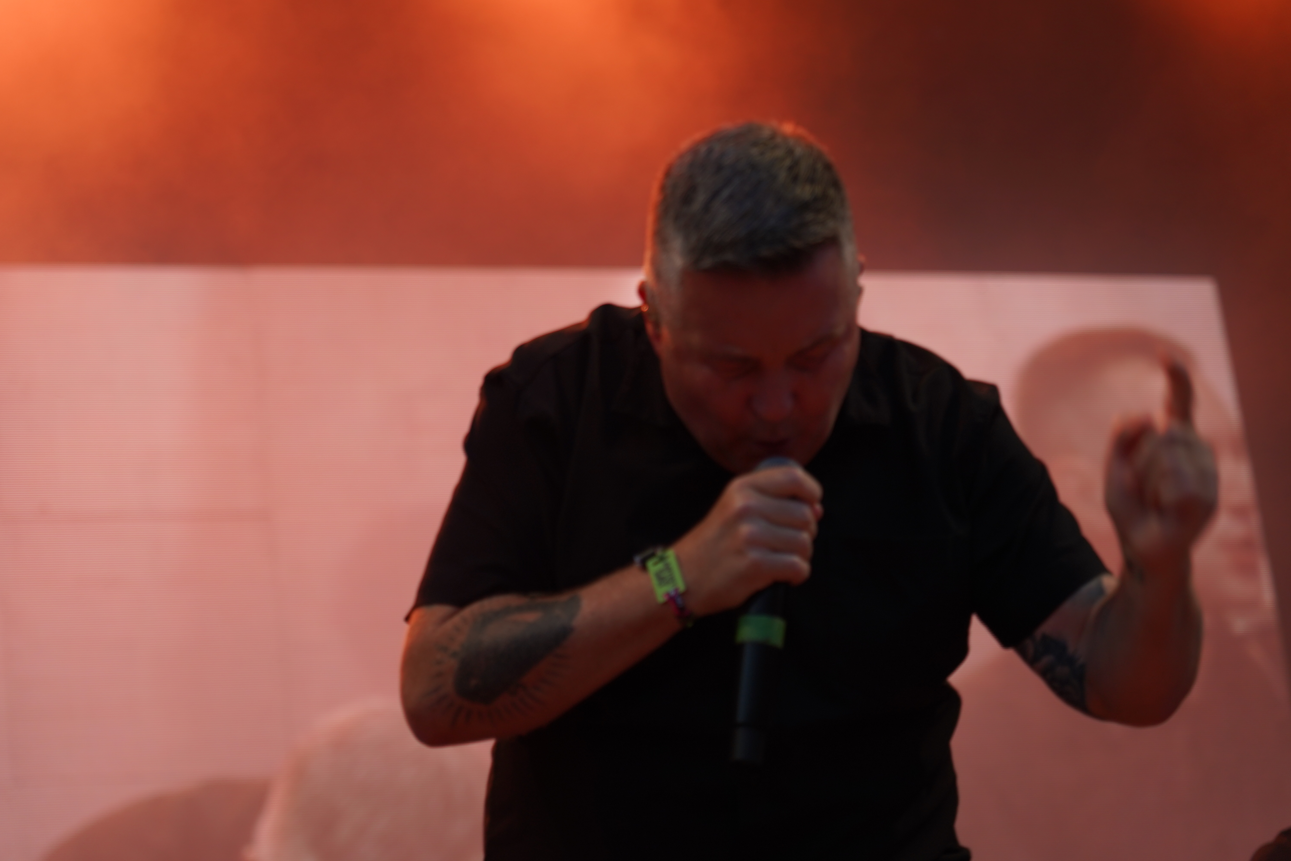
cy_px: 430
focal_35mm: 105
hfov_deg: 19.5
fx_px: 3765
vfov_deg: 13.0
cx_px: 646
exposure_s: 1/160
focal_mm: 105
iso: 400
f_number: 4
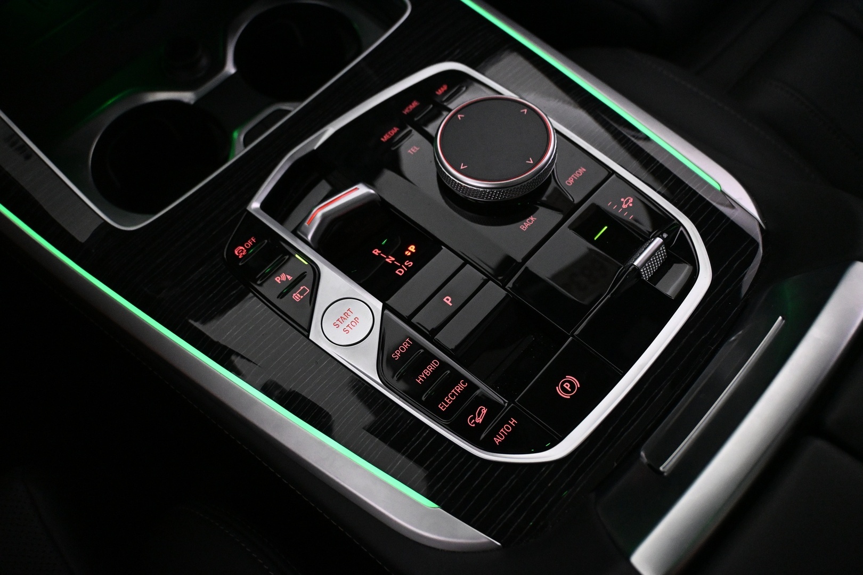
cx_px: 432
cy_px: 288
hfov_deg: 60.7
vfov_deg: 42.6
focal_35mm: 31
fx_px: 737
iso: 4000
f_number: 3.8
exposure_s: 1/125
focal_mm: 20.5
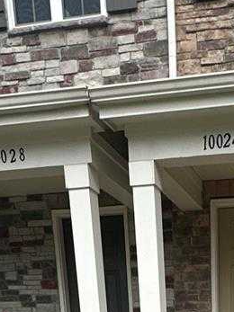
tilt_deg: -18.5
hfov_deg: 22.8
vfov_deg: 21.9
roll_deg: +1.9
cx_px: 229
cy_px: 539
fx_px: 559
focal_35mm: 62
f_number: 2.2
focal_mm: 2.22
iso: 50
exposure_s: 1/1383
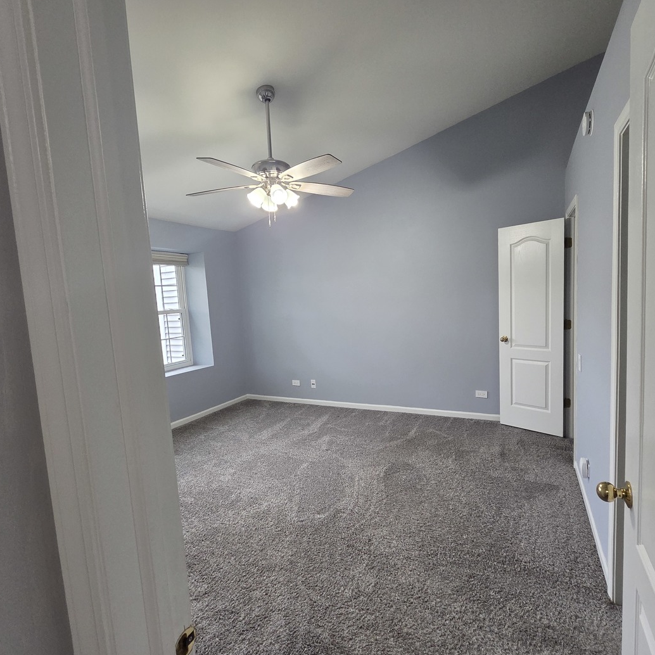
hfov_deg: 87.3
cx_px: 348
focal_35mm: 16
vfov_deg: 87.4
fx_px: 343
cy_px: 330
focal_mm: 2.2
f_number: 2.2
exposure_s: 1/100
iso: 640
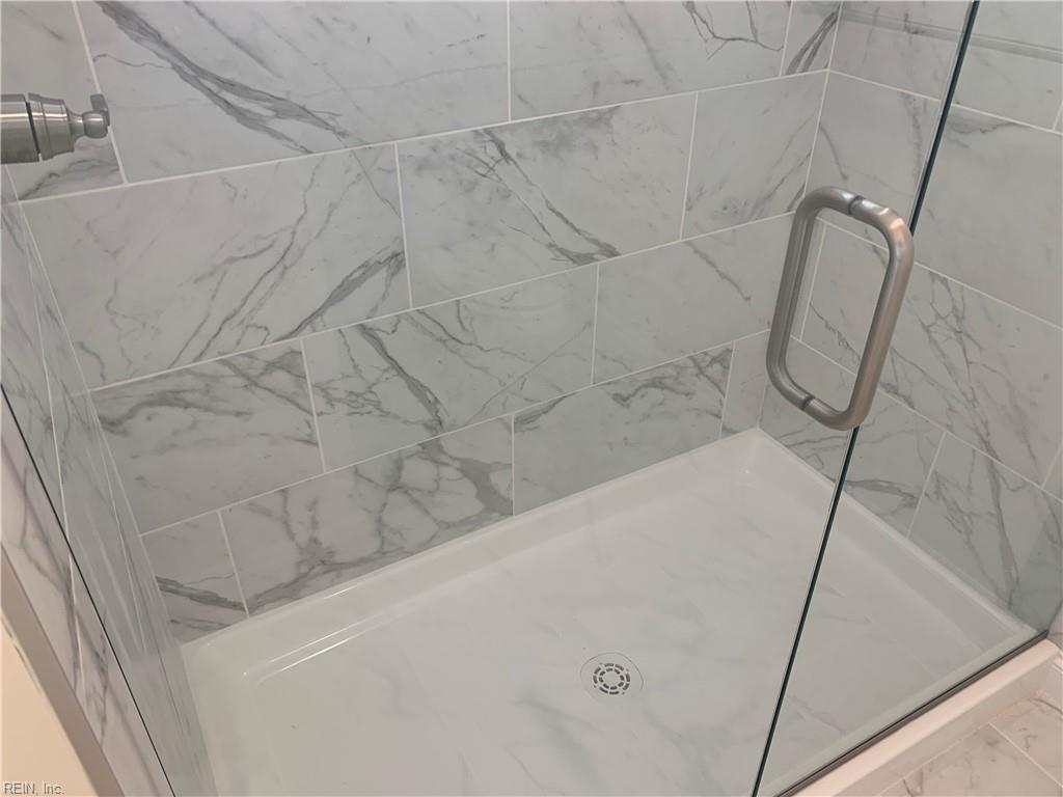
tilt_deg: -33.9
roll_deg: +0.4
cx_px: 532
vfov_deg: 53.1
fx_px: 798
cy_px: 398
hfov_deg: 67.3
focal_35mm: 26
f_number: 1.8
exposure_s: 1/60
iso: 50
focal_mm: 4.25
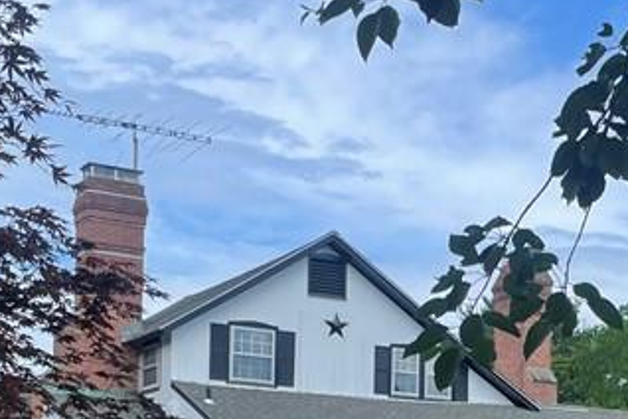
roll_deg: +0.5
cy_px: 453
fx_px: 1518
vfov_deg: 15.3
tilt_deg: +7.7
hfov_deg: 22.9
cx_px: 541
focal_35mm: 87
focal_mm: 4.2
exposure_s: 1/2618
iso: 32
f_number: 1.6
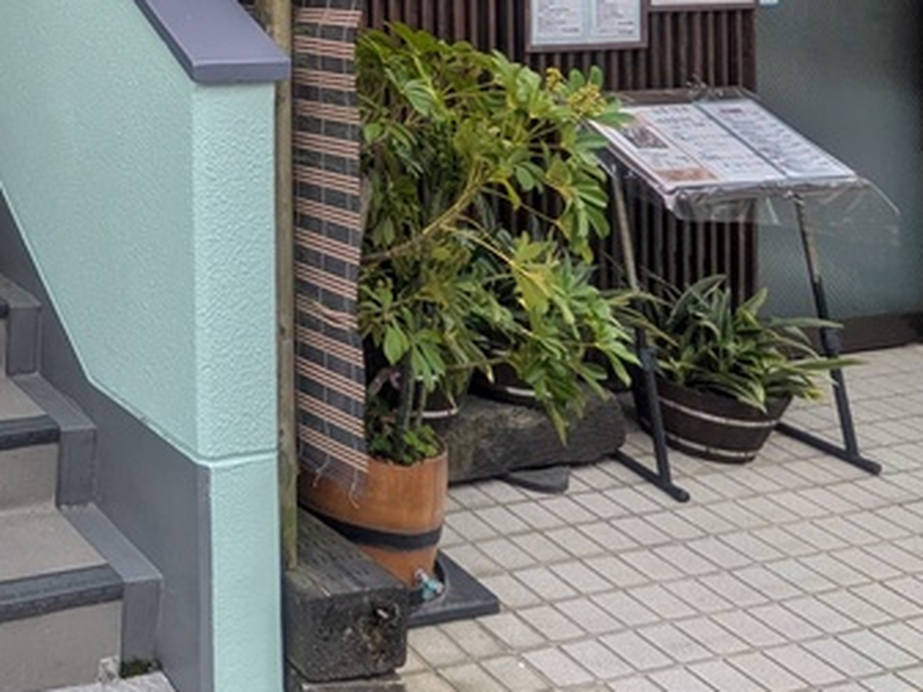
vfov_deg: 32.2
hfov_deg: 35.6
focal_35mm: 40
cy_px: -47
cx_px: -212
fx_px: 1067
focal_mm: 1.83
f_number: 2.2
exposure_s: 1/255
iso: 50
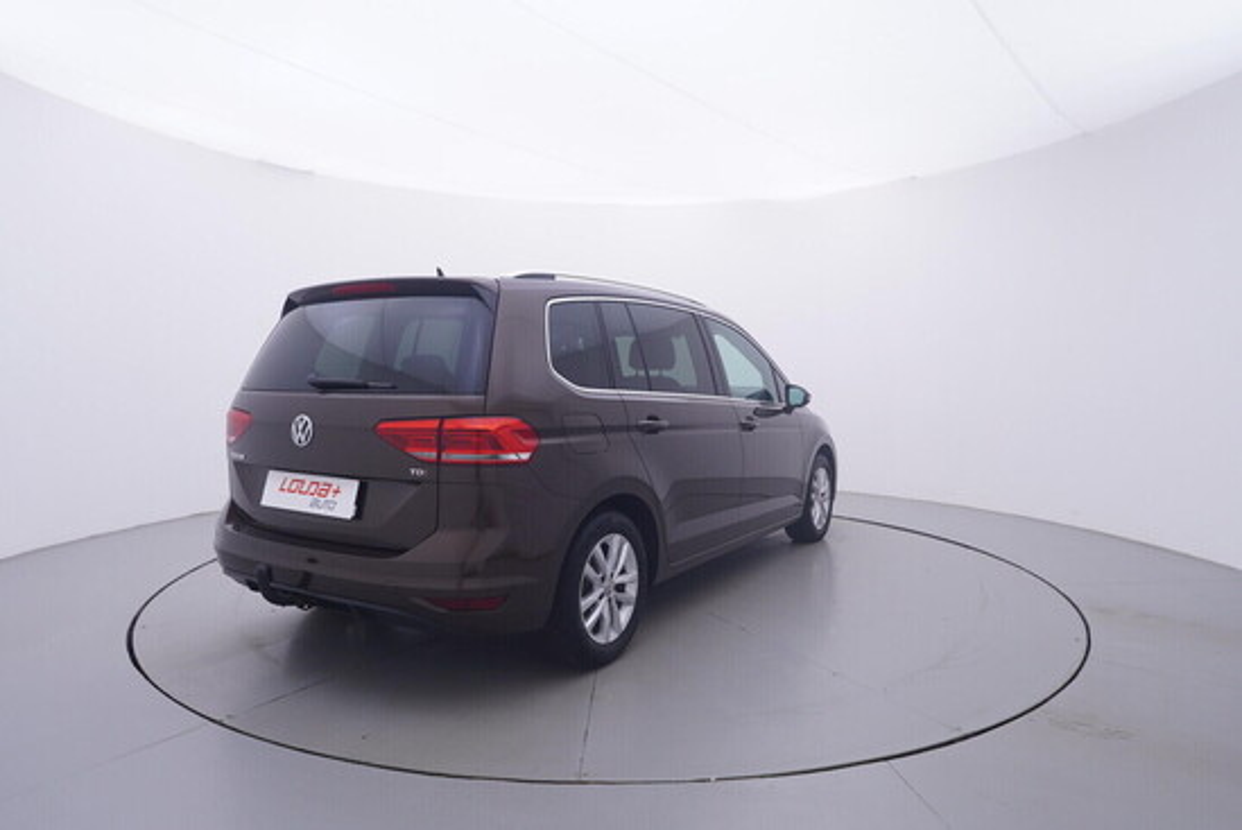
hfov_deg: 77.3
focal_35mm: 22
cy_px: 415
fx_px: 777
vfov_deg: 56.2
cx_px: 621
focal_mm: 15
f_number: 5
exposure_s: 1/80
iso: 200
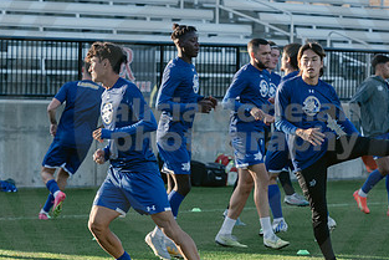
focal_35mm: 241
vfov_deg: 5.7
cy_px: 124
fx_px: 2605
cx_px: 196
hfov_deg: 8.5
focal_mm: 130
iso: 1250
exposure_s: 1/1000
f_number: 6.3
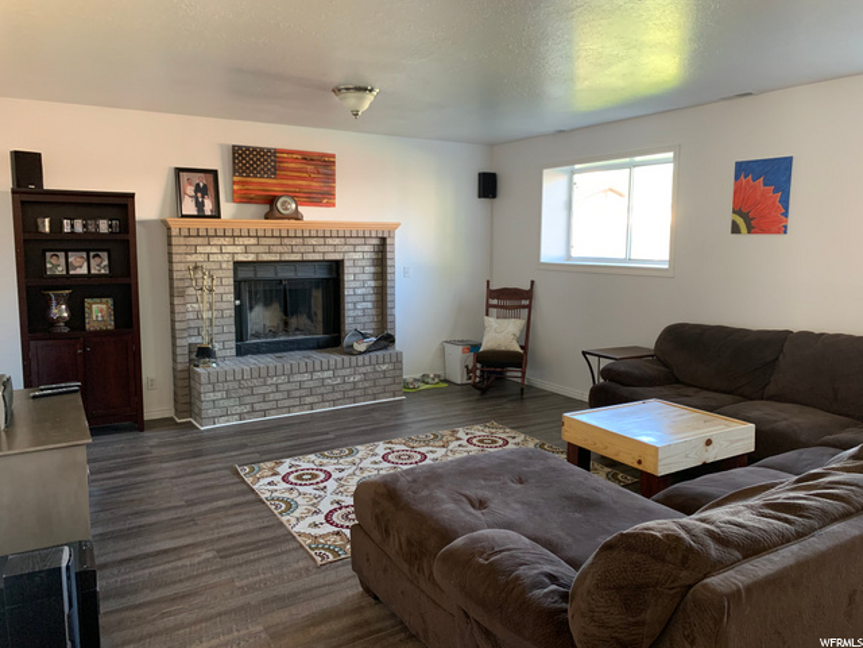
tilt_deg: -6.3
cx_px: 432
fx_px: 648
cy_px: 324
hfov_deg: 67.3
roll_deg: -0.9
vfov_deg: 53.1
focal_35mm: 26
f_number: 1.8
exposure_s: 1/60
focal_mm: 4.25
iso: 200
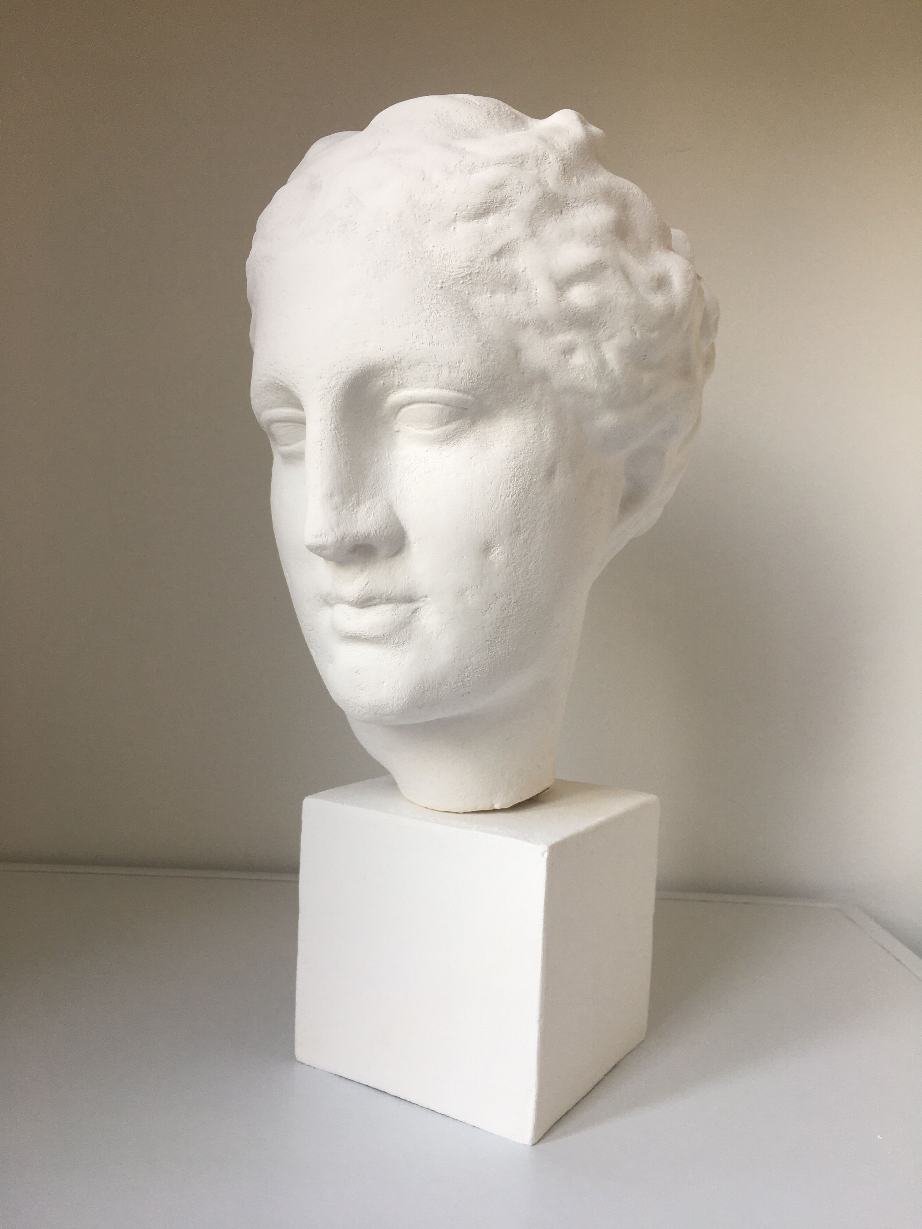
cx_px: 461
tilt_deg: -2.3
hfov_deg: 48.2
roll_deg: -3.4
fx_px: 1030
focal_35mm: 29
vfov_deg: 61.7
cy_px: 614
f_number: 2.2
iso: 32
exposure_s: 1/50
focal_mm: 4.15
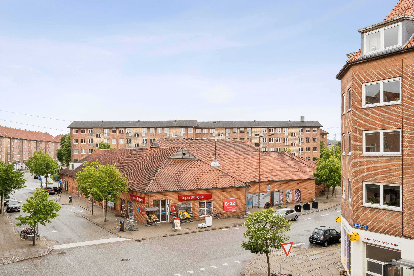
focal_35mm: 34
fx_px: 391
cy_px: 138
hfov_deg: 55.8
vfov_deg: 38.9
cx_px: 207
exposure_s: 1/160
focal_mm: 34
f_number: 11
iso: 800
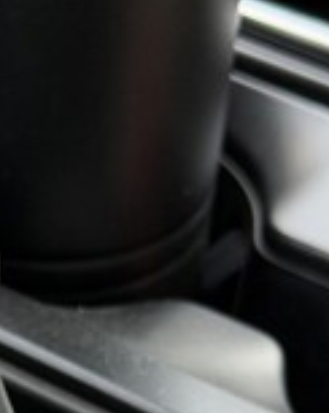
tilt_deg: -44.0
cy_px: 594
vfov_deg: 10.2
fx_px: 2244
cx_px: -164
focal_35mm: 184
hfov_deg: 8.2
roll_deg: +1.1
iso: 100
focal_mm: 6.76
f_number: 1.78
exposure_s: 1/203
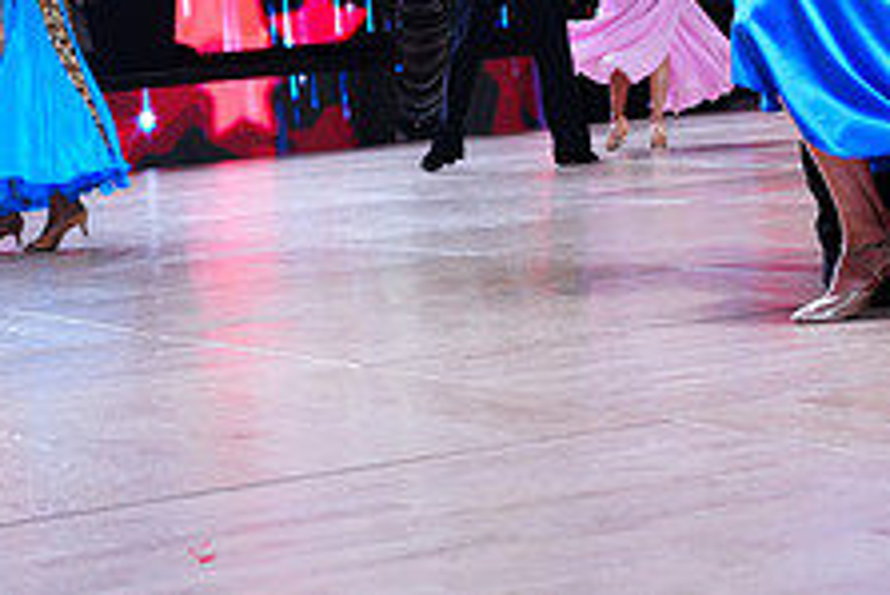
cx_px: 862
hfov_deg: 17.9
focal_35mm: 112
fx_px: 2771
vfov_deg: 11.9
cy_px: -170
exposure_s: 1/500
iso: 1250
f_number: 4
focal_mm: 43
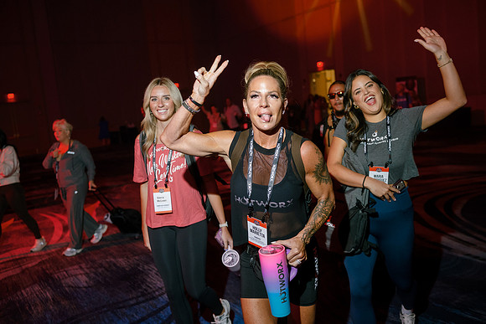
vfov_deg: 37.9
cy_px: 162
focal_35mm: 35
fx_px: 473
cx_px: 243
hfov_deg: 54.4
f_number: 2.8
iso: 1250
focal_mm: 35
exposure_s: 1/160
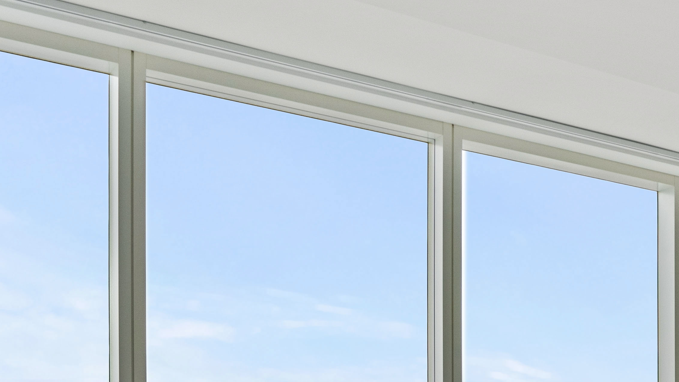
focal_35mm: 59
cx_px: 899
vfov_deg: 18.5
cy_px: 536
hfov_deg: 28.5
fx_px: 1062
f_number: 8
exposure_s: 1/80
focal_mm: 16
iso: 320
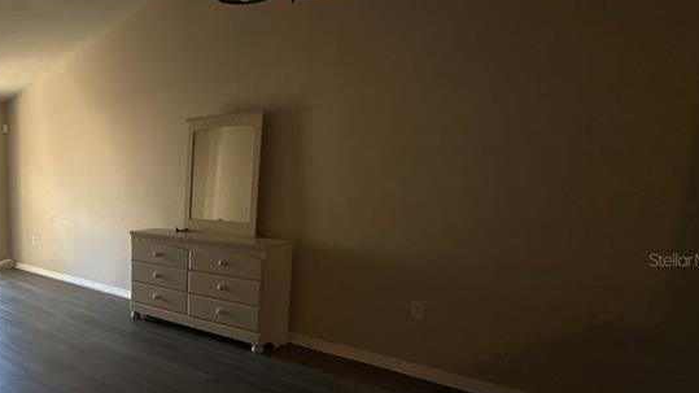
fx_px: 537
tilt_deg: -9.7
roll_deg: +0.9
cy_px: 259
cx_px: 64
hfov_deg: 56.5
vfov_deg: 39.7
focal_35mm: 29
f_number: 2.2
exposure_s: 1/60
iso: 400
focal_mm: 2.22
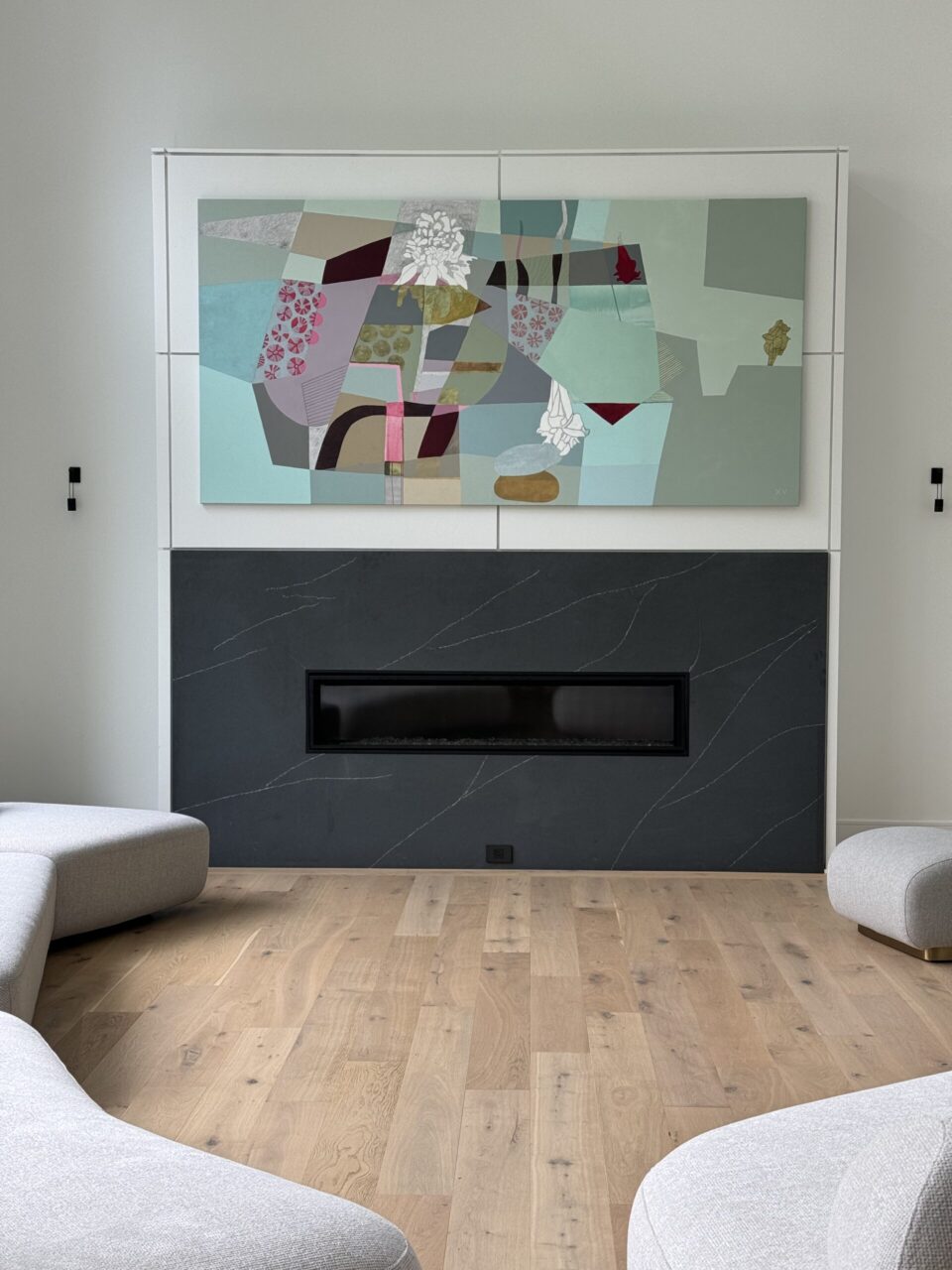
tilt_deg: -1.1
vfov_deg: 39.7
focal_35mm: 48
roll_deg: +1.1
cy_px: 635
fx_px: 1760
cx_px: 476
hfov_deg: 30.3
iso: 64
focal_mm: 6.76
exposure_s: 1/259
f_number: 1.78
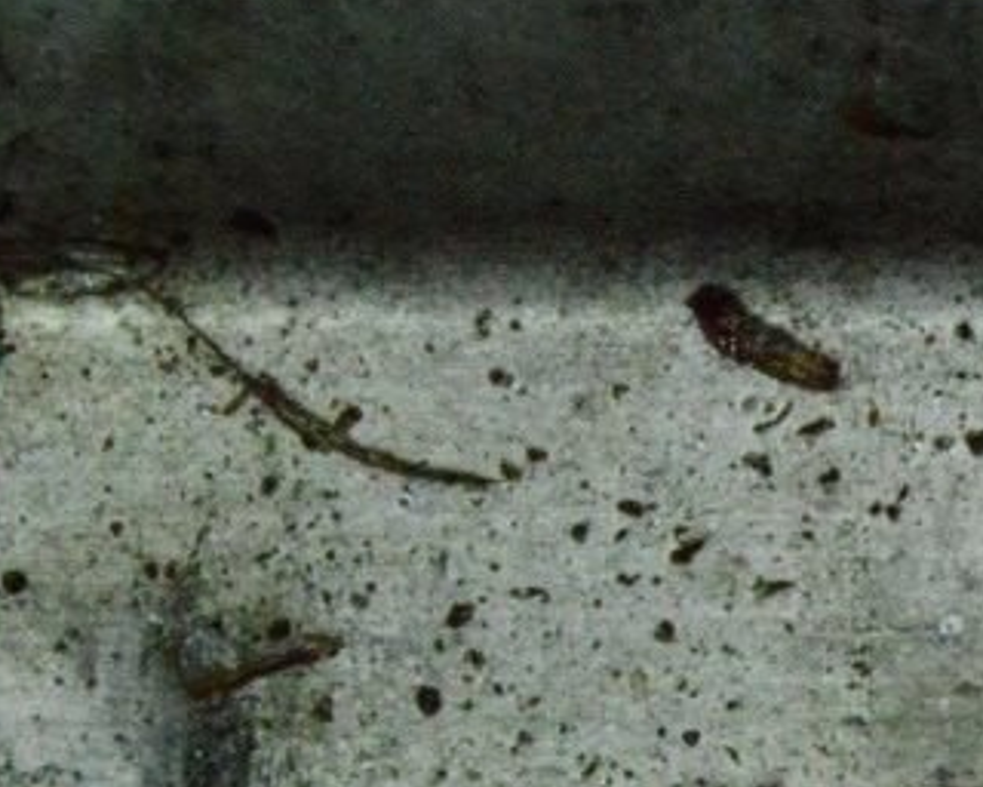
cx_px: 1490
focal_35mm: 248
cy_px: 613
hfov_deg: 7.7
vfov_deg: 6.2
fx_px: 7201
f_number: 36
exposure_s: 1/60
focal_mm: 55
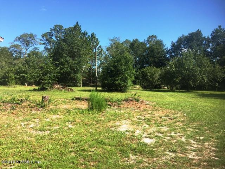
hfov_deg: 61.7
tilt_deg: -5.4
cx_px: 112
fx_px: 188
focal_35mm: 29
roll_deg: -0.9
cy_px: 84
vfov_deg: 48.2
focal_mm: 4.15
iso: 32
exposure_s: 1/1099
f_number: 2.2
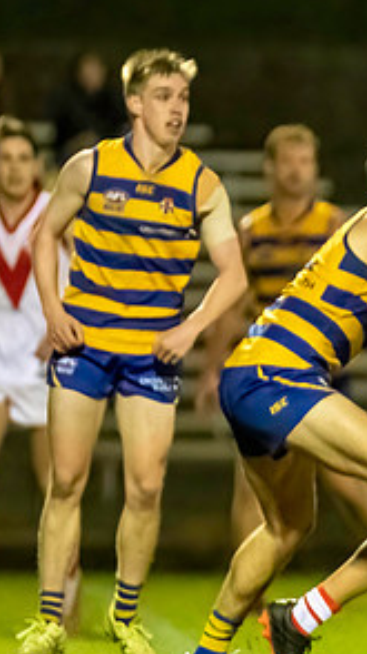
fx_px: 21021
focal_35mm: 1213
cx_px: 728
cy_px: 549
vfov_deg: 1.8
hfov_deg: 1.0
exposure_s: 1/1250
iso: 10000
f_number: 2.8
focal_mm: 300
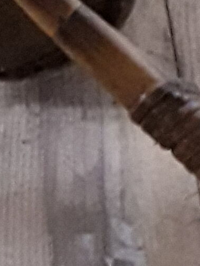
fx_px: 1332
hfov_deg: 8.4
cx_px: -95
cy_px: 105
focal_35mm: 173
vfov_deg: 11.4
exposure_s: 1/17
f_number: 1.9
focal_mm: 2.91
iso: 500
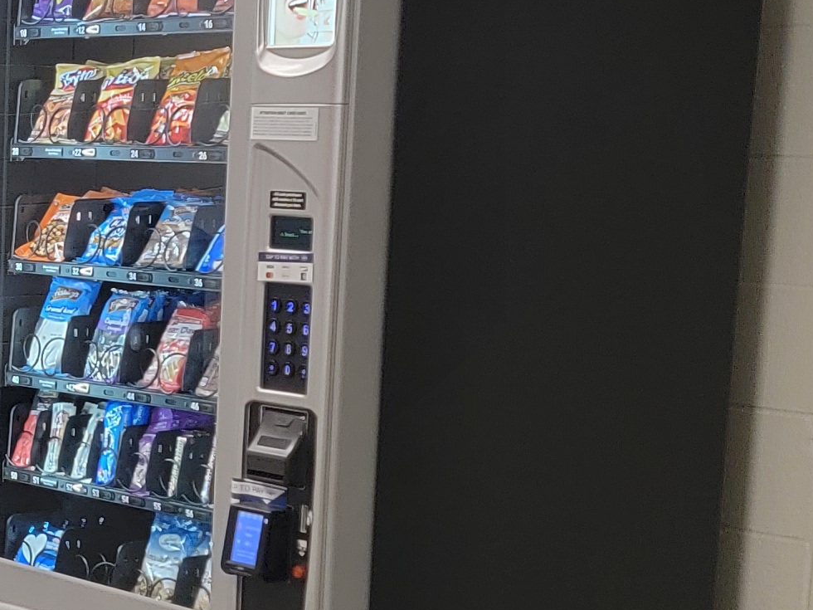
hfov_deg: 18.2
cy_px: 465
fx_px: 2302
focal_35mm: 98
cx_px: -345
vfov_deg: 15.0
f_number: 1.8
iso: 320
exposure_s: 1/120
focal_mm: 6.7
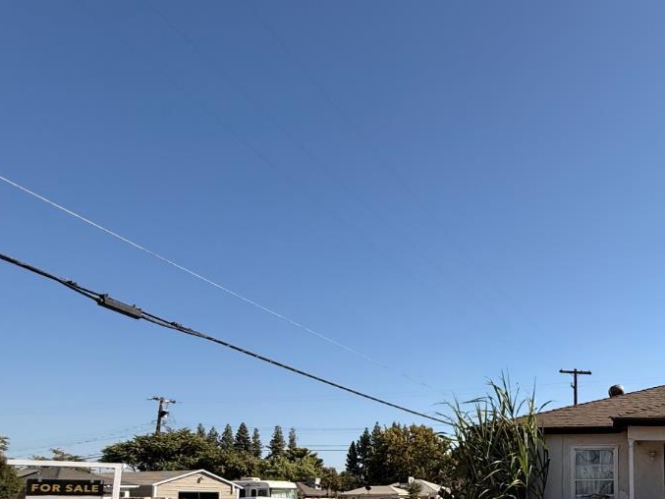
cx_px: 653
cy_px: 457
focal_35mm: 31
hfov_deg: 48.8
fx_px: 596
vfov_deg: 41.5
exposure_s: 1/2024
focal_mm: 2.22
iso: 50
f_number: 2.2
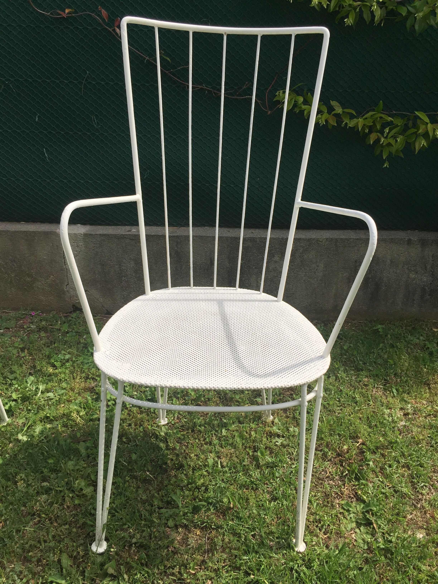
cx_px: 219
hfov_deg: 48.2
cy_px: 292
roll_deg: -0.6
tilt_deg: -24.3
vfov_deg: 61.7
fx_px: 489
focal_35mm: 29
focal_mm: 4.15
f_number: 2.2
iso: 32
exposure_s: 1/2198
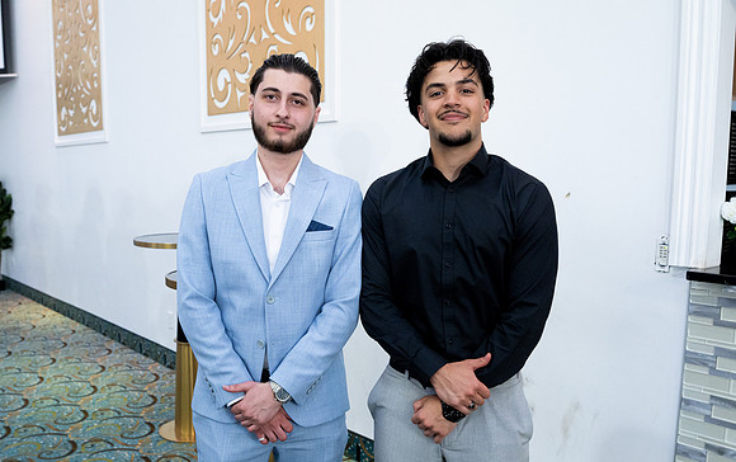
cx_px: 372
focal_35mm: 32
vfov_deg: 39.1
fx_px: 647
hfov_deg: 59.2
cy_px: 278
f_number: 4
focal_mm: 28
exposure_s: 1/160
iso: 2500
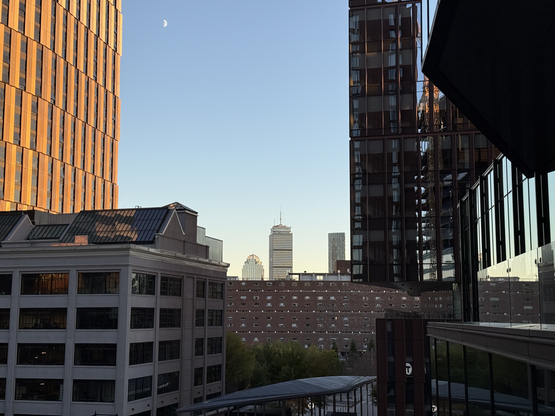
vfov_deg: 30.3
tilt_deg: +7.6
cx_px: 278
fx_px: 770
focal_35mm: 48
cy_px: 208
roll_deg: -0.3
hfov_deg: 39.7
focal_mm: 6.76
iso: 64
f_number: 1.78
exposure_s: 1/928
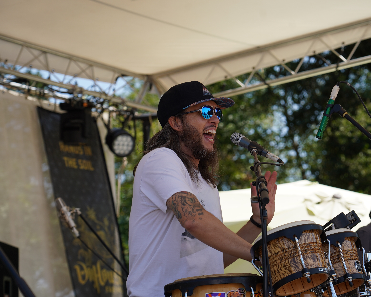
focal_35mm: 135
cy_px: 154
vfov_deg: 11.4
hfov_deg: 14.2
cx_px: 251
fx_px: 1482
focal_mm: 105
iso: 100
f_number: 5.6
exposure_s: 1/320
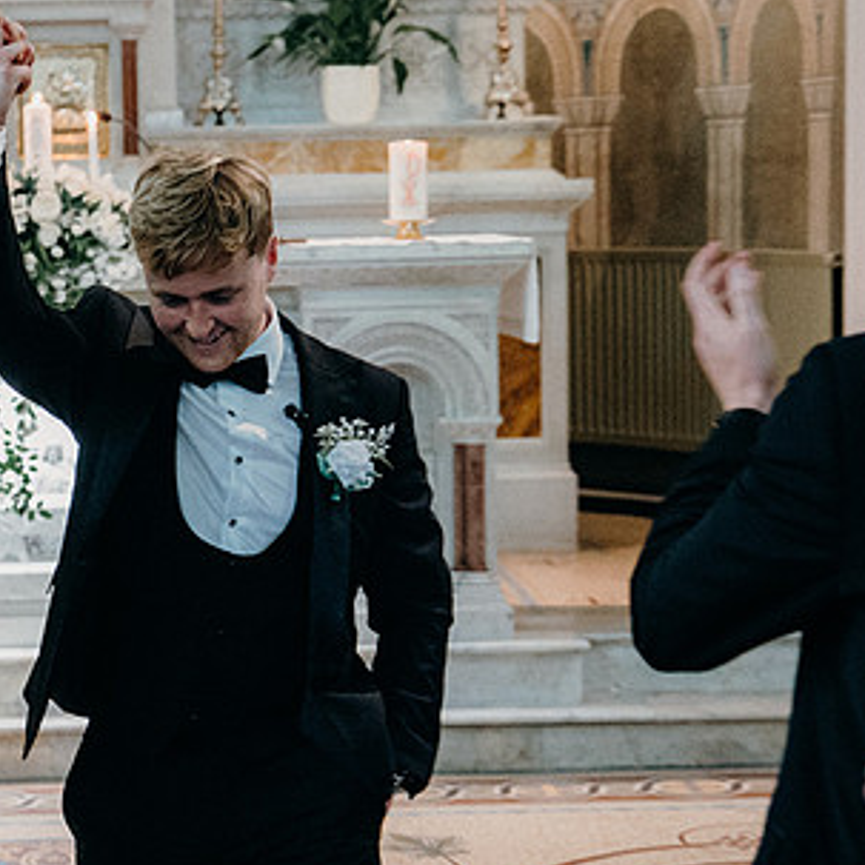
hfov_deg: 15.7
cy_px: 501
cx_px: 46
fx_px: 3082
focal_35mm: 109
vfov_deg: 16.0
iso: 4000
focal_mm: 45
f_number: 3.5
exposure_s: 1/160
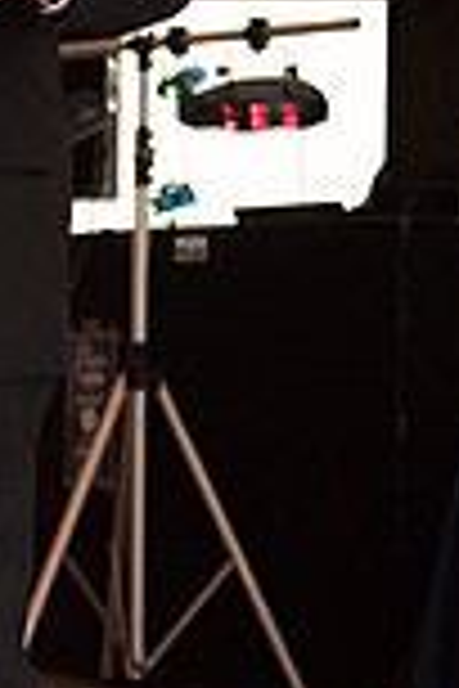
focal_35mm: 171
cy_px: 324
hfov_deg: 7.9
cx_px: -166
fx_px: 3270
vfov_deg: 12.0
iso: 2000
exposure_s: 1/125
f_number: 4
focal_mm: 58
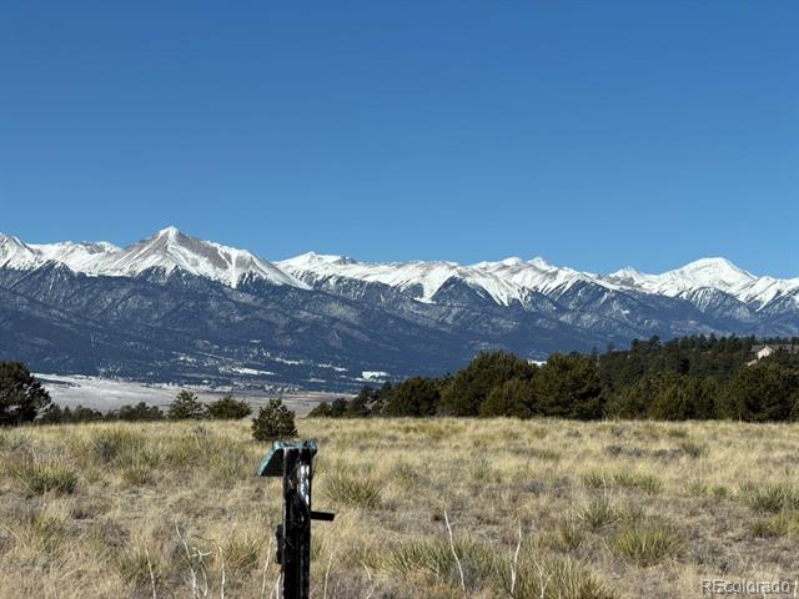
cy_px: 300
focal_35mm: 100
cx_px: 400
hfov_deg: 19.6
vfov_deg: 14.8
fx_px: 2308
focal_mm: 16.89
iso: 20
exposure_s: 1/1050
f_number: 2.8
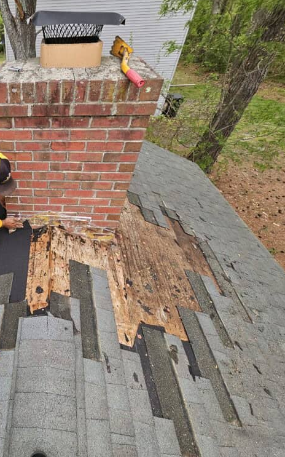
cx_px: 32
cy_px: 231
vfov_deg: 88.0
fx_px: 236
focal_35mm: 19
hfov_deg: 54.7
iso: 40
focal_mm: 1.7
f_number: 2.2
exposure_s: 1/149
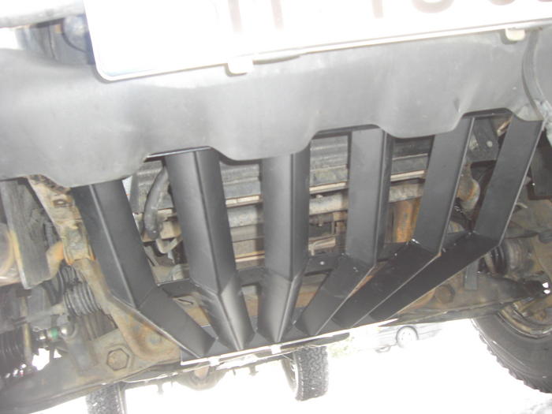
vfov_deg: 37.7
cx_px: 276
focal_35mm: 38
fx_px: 606
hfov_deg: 49.0
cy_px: 207
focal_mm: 6.2
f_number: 2.7
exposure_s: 1/60
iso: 200
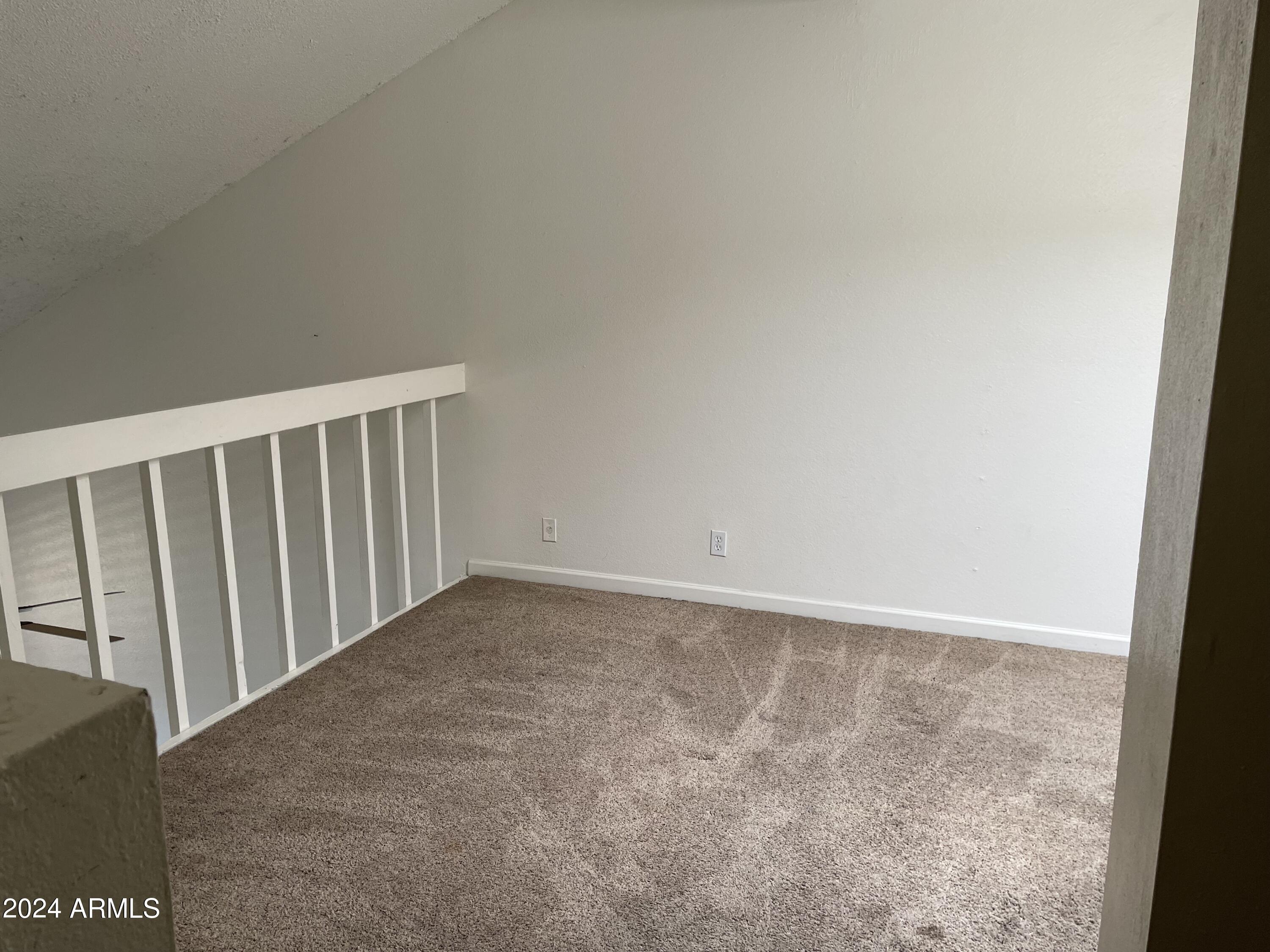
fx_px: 954
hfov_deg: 67.3
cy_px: 476
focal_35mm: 26
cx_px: 635
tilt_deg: -11.7
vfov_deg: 53.1
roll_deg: +1.2
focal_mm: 4.2
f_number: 1.6
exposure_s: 1/121
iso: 80
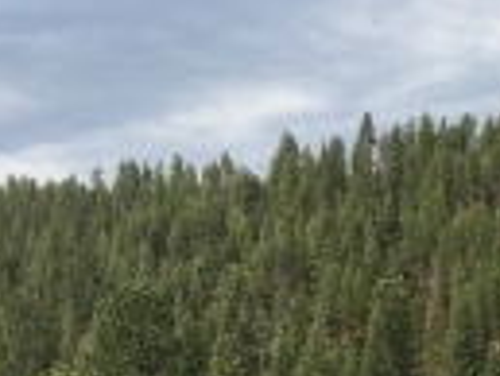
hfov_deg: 22.4
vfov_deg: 16.8
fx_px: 1186
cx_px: 554
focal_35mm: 82
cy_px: 519
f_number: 2.2
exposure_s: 1/596
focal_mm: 4.15
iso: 25
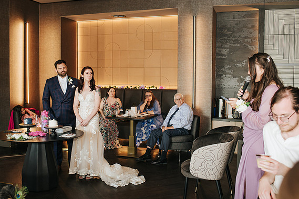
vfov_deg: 34.2
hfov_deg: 49.5
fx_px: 324
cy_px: 90
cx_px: 135
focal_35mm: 39
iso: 640
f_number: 3.5
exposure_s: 1/160
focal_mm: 35
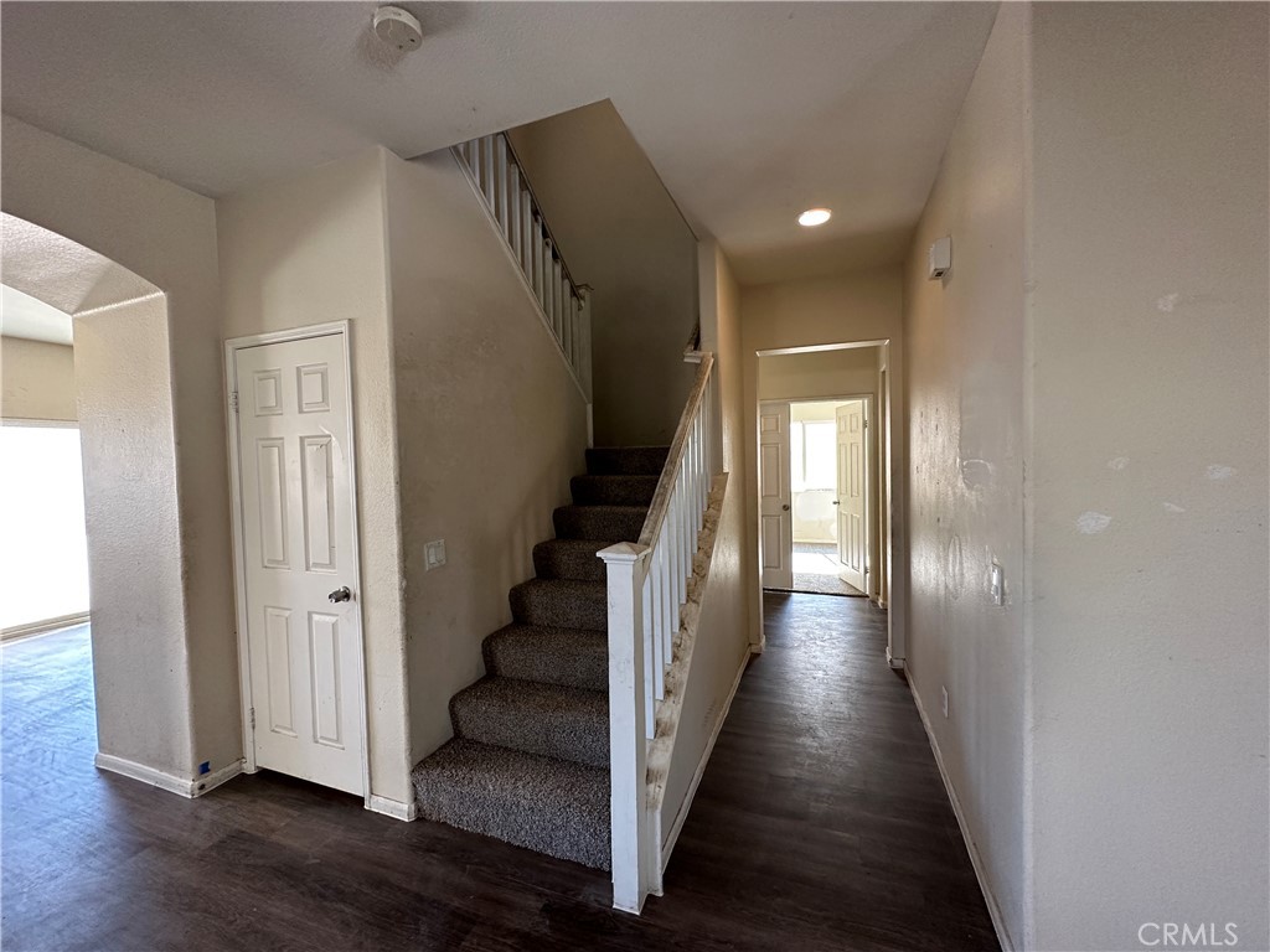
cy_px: 476
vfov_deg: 85.7
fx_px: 514
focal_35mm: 14
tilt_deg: -2.0
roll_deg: +1.0
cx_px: 635
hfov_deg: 102.1
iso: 250
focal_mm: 2.22
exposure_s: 1/120
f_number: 2.2
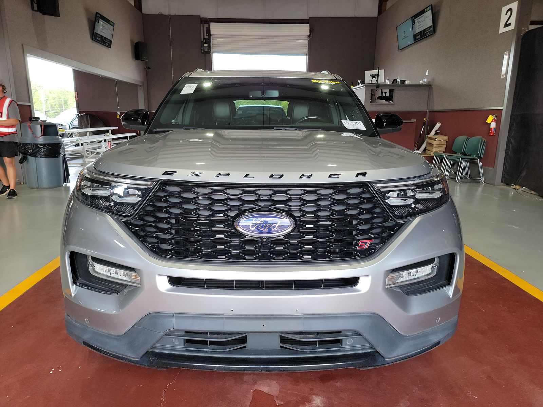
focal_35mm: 24
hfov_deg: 71.6
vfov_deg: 56.8
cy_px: 204
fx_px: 376
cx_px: 272
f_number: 1.8
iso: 103
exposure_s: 1/59
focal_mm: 6.7
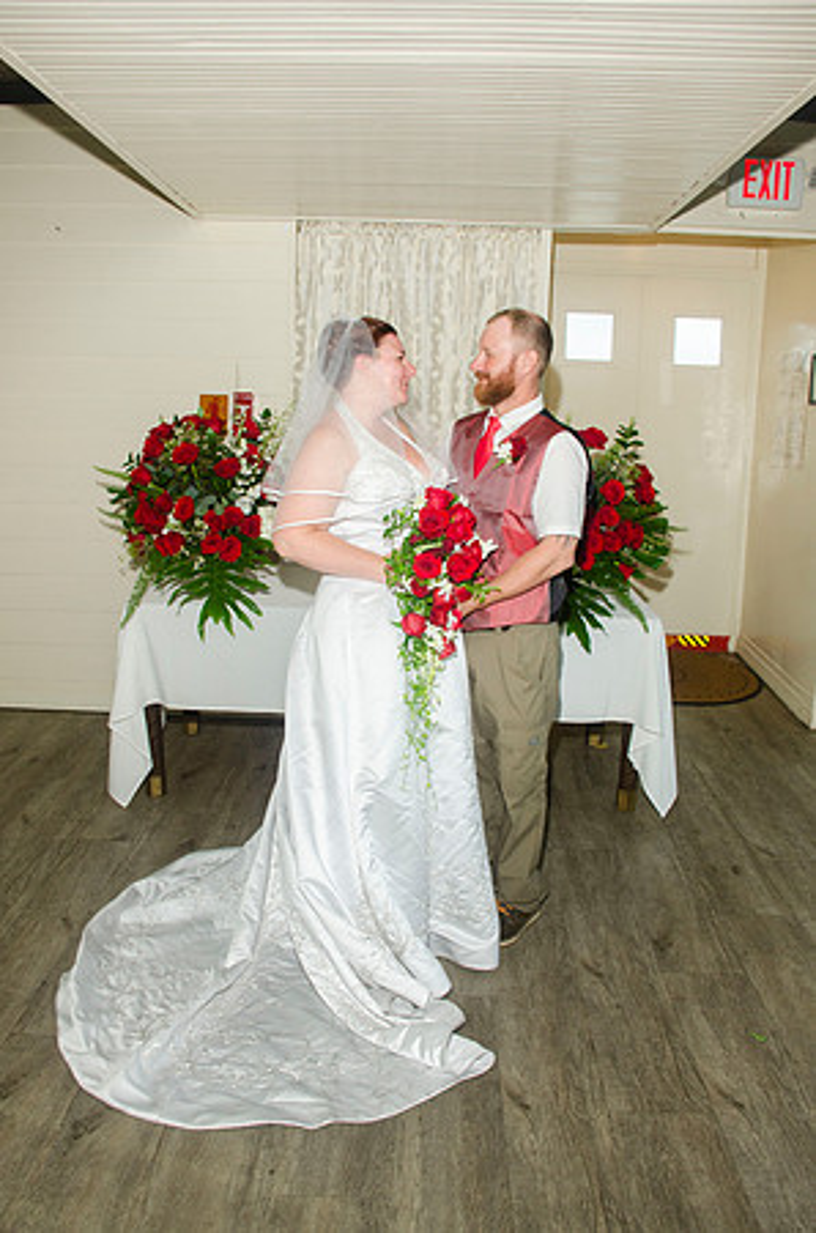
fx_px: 922
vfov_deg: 67.5
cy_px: 616
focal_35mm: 27
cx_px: 408
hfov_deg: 47.7
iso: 400
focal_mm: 18
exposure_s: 1/250
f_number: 5.6
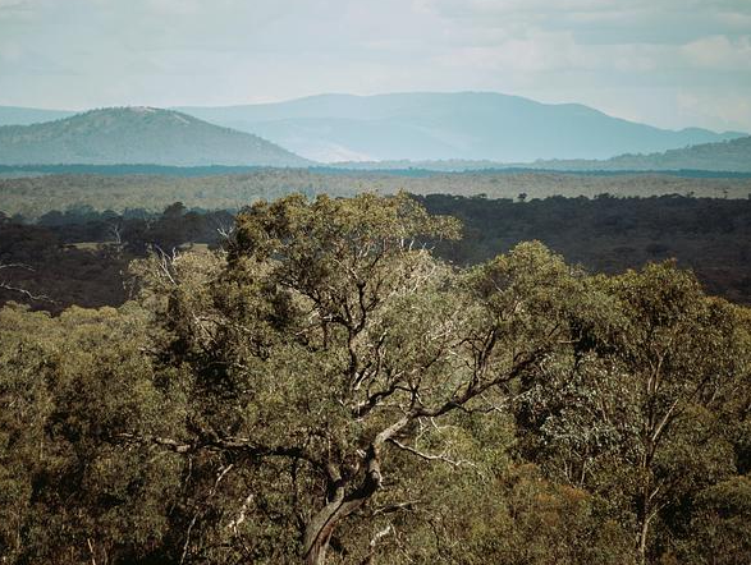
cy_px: 272
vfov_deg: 5.6
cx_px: 357
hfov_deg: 7.5
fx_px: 5736
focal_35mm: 264
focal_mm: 125
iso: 200
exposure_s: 1/1600
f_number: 5.4
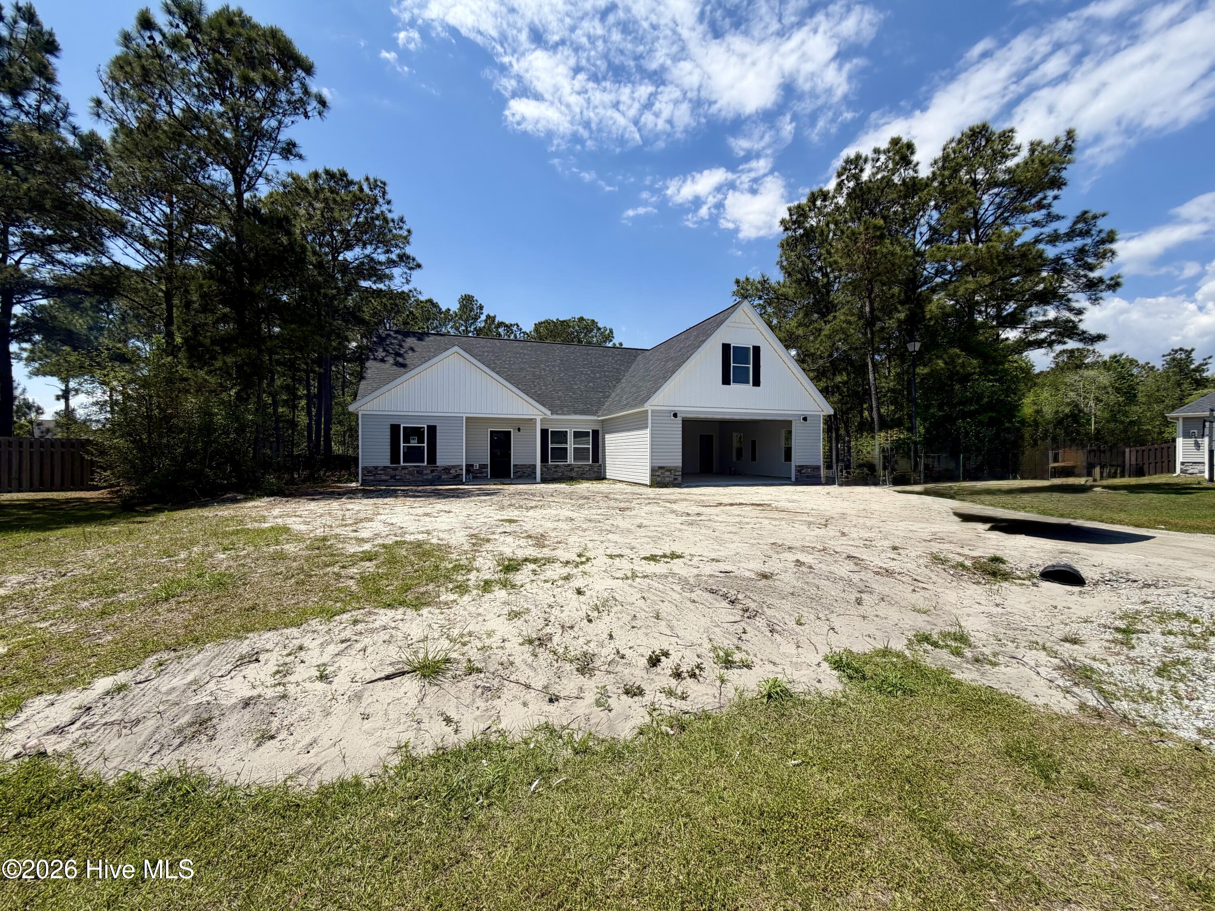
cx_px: 608
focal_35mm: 14
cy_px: 456
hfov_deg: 102.1
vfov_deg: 85.7
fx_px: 491
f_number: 2.2
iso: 20
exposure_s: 1/1189
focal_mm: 2.22
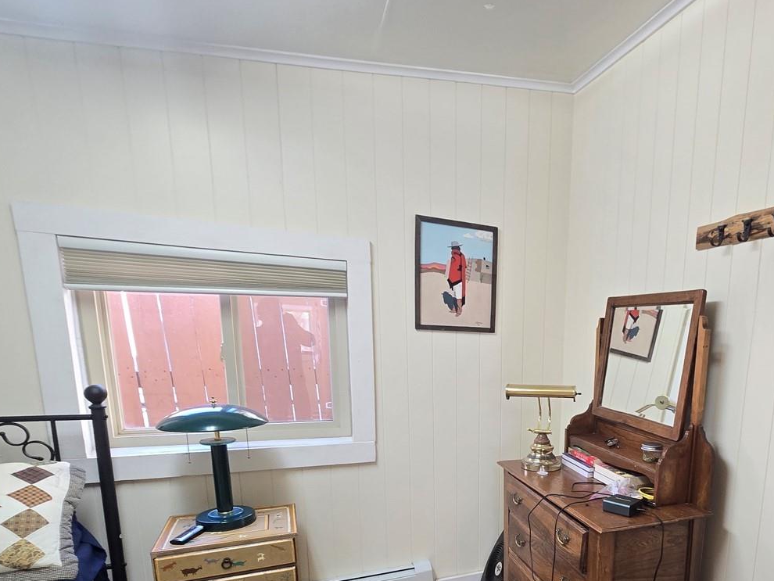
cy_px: 440
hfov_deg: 74.3
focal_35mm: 21
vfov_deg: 59.8
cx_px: 564
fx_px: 470
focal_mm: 2.2
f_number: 2.2
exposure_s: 1/60
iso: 160
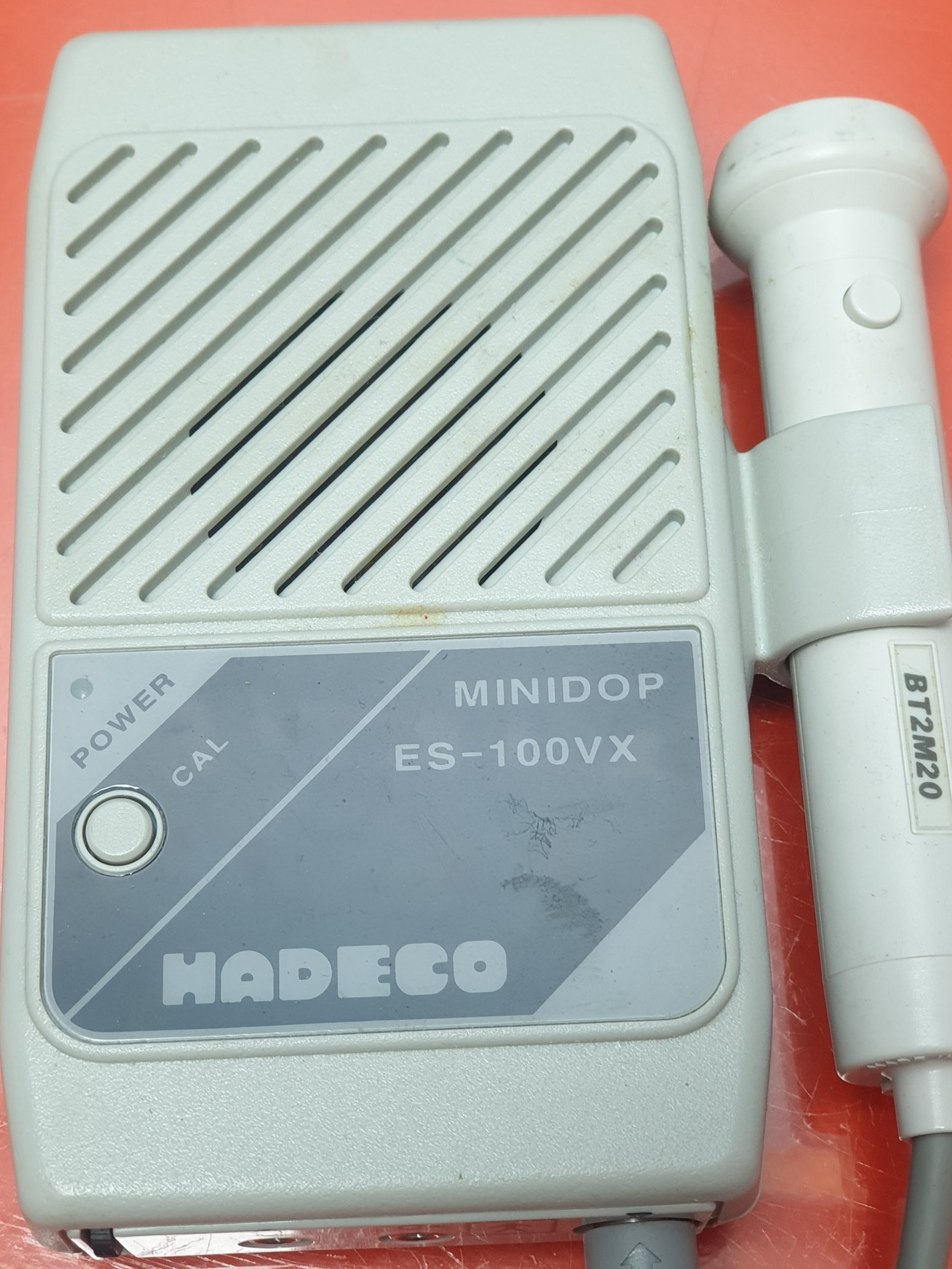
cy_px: 638
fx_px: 2347
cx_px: 479
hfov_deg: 22.9
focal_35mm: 64
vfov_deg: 30.3
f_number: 2.4
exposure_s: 1/33
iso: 100
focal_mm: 6
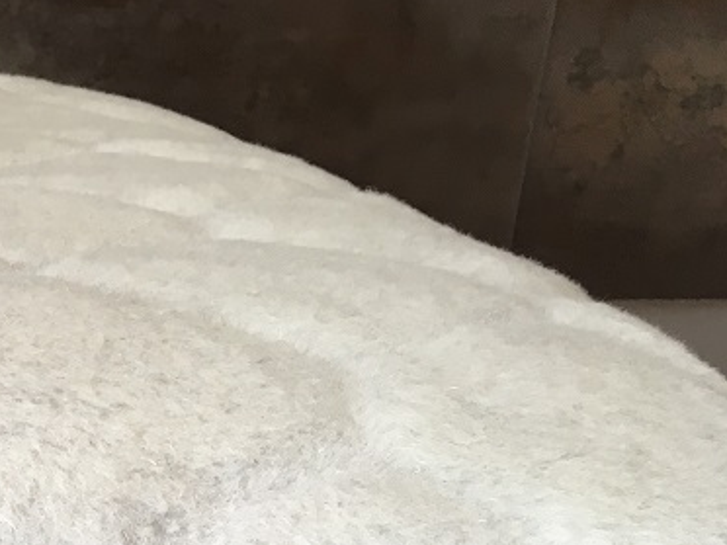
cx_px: -233
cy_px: 682
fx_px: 1638
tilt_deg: -25.2
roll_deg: -1.3
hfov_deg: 22.3
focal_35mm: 78
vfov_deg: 17.8
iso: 64
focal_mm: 4.15
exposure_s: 1/33
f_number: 2.2
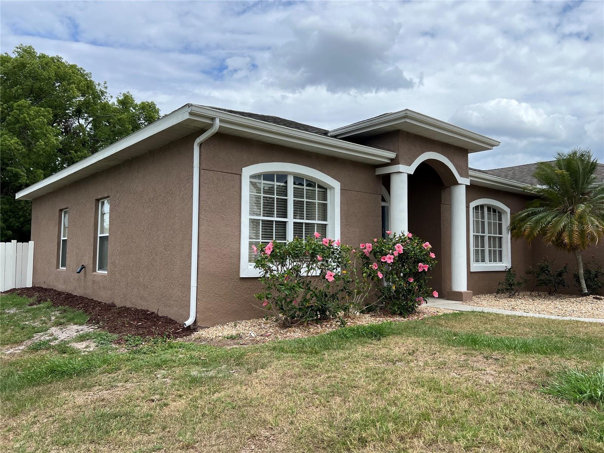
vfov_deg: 53.1
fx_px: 454
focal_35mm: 26
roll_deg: -0.7
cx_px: 302
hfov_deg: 67.3
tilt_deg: +3.5
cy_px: 226
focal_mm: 5.7
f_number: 1.5
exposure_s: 1/4274
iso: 50
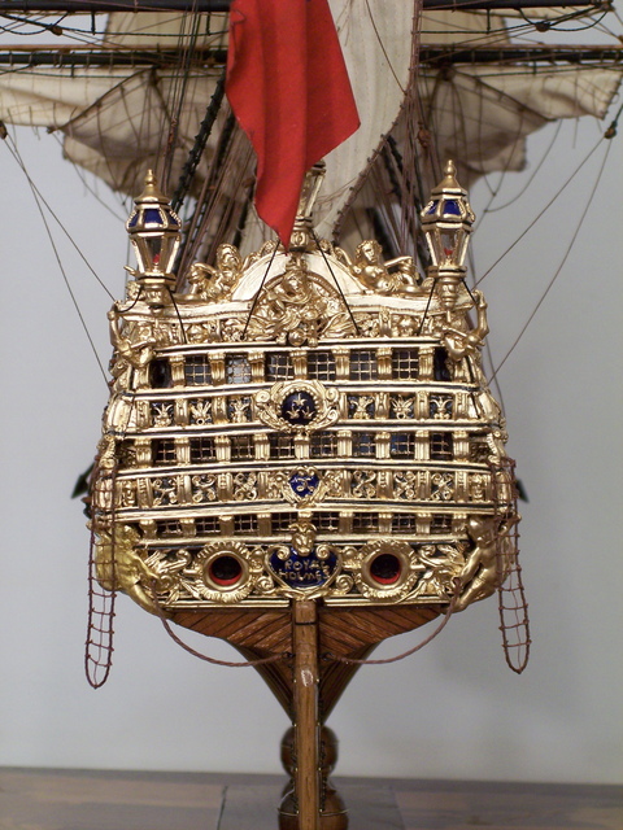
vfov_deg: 16.8
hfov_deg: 12.7
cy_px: 415
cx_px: 312
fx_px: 2808
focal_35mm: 117
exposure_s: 1/10
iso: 200
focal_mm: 24
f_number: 4.8
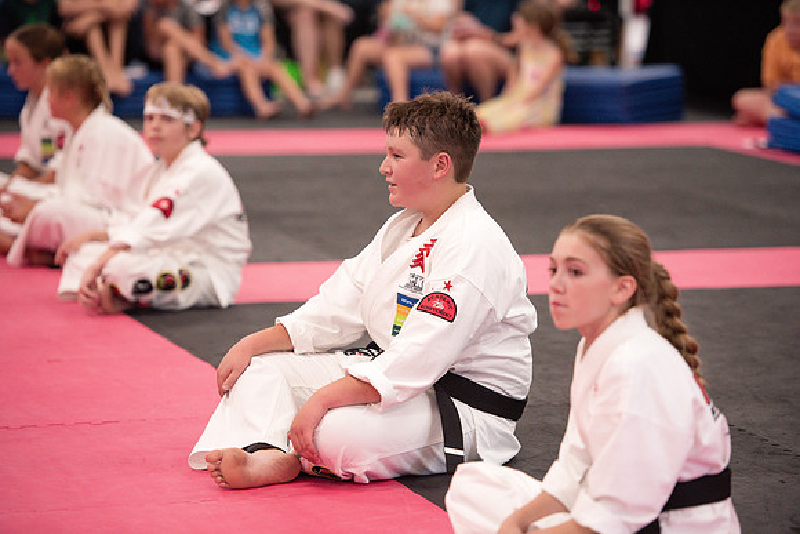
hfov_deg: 13.2
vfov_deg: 8.9
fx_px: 3445
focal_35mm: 155
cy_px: 267
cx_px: 400
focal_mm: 155
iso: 1600
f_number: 2.8
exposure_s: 1/400
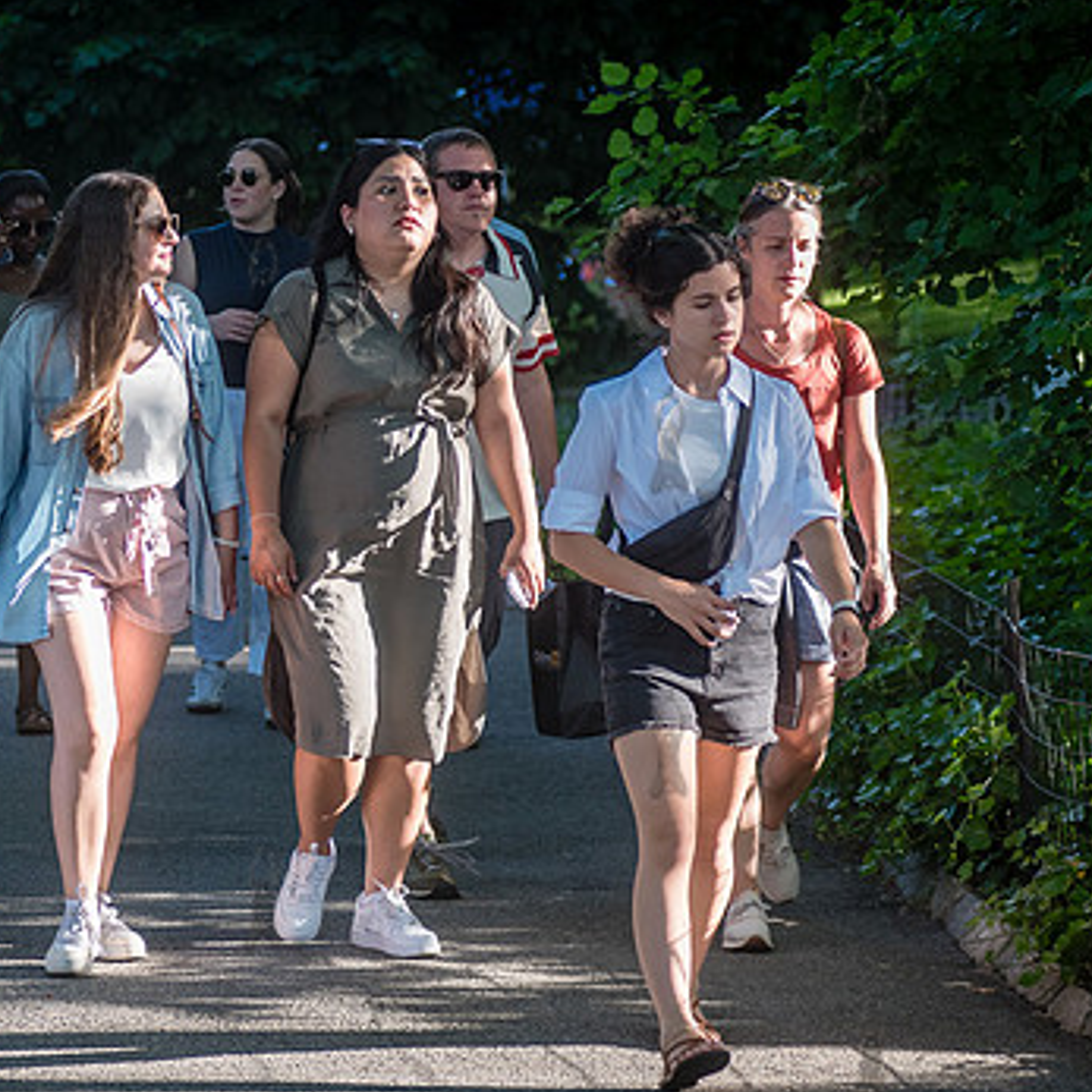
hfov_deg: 11.4
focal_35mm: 153
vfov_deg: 11.4
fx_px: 5461
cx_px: 131
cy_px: 521
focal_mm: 80
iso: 500
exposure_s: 1/640
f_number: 3.5
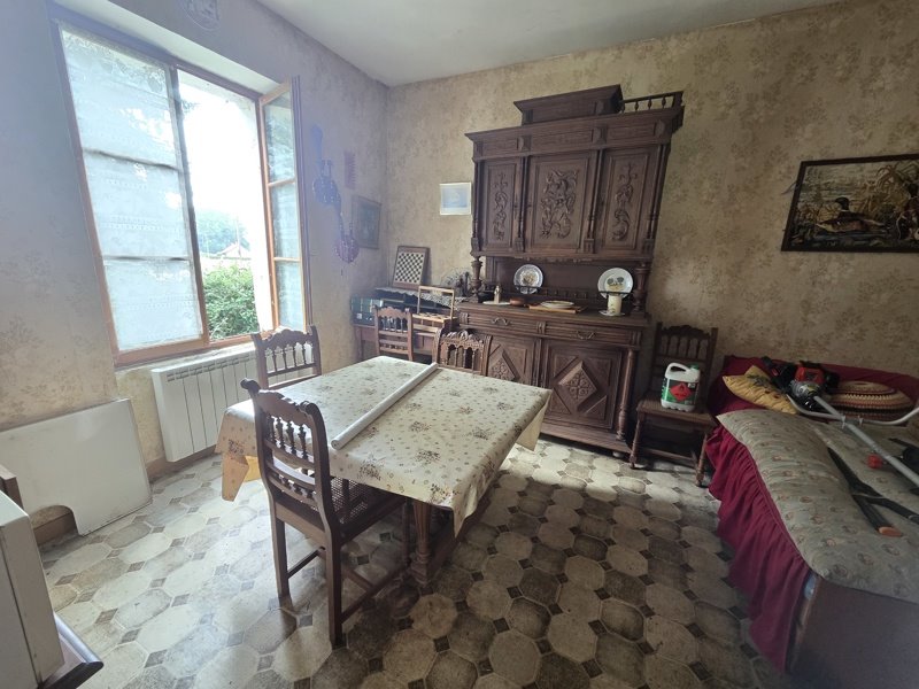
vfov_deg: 89.9
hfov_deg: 106.2
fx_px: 345
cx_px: 460
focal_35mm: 13
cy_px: 344
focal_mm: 2.2
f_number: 2.2
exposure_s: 1/50
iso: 250
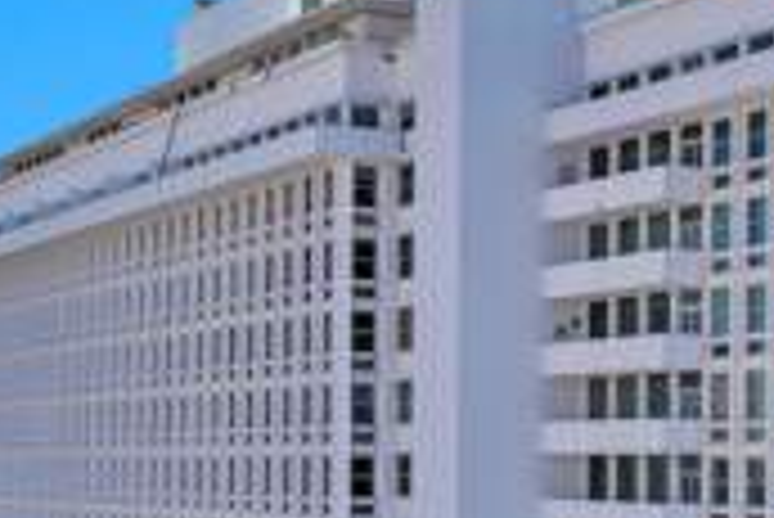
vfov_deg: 17.3
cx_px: 194
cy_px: 439
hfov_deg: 25.7
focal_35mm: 78
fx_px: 1678
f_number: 2.8
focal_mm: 10.26
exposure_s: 1/4000
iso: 100
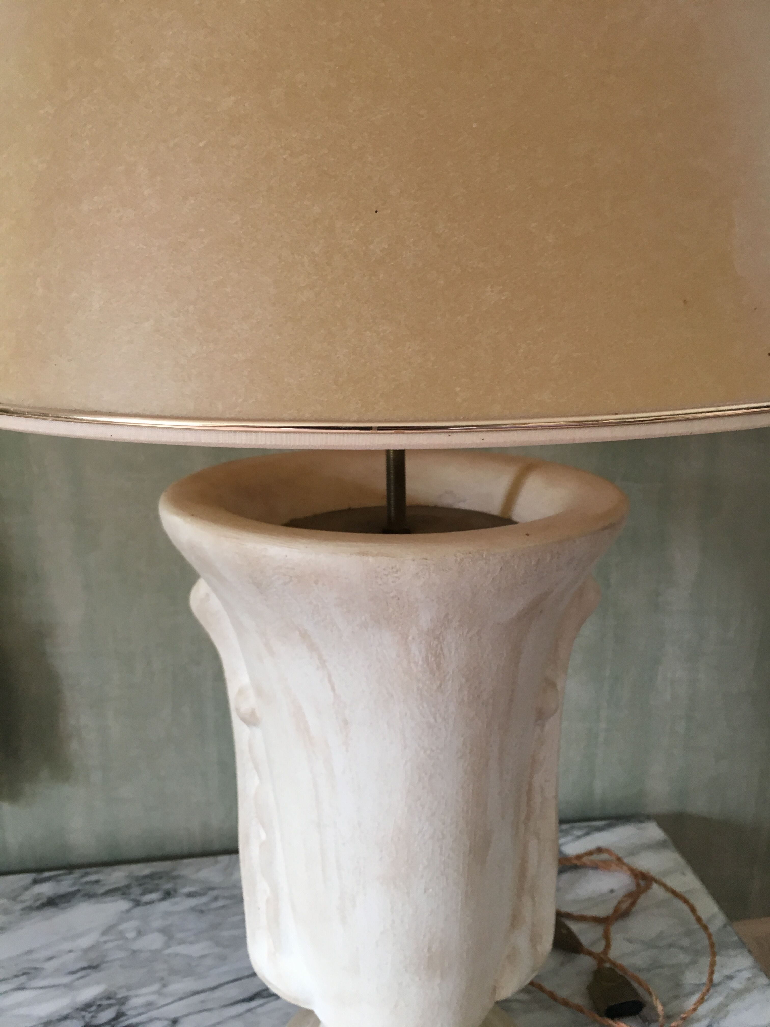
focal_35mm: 29
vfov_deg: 61.7
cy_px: 514
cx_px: 385
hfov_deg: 48.2
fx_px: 860
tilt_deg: -15.1
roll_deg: -0.4
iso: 80
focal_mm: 4.15
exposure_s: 1/33
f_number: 2.2
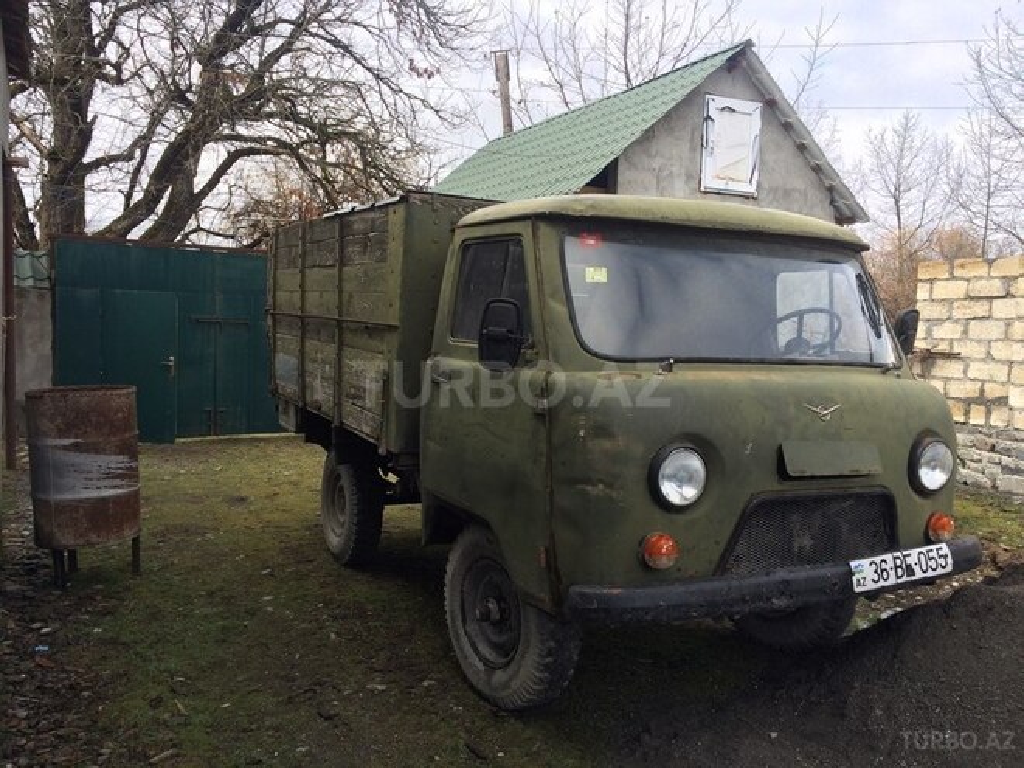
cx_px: 512
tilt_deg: -5.0
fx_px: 858
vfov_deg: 48.2
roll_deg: -1.4
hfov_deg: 61.7
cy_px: 384
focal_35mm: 29
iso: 32
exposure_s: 1/570
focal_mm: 4.15
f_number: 2.2
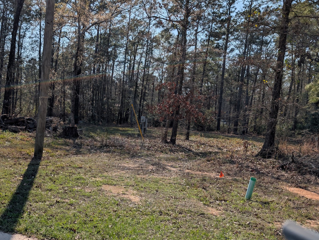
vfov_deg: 36.8
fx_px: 360
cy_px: 140
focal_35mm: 39
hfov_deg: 47.3
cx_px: 114
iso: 24
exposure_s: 1/2451
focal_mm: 6.9
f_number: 1.68
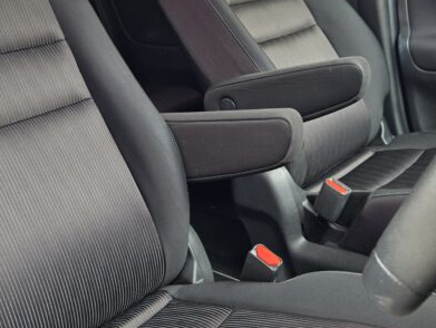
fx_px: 593
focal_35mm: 47
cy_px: 113
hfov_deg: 40.4
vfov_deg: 30.7
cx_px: 204
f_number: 1.8
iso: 100
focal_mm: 5.4
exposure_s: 1/180
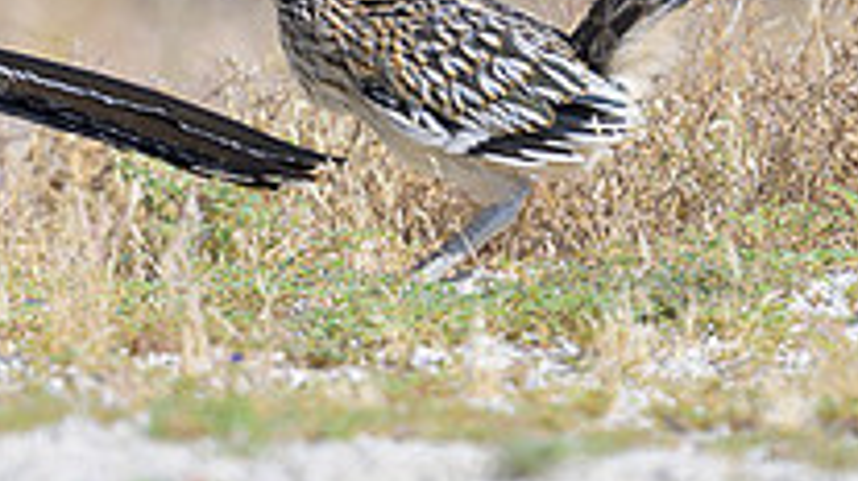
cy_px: -19
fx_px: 74919
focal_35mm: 3296
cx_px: 285
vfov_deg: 0.4
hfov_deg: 0.7
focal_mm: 560
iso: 250
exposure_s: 1/2000
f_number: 4
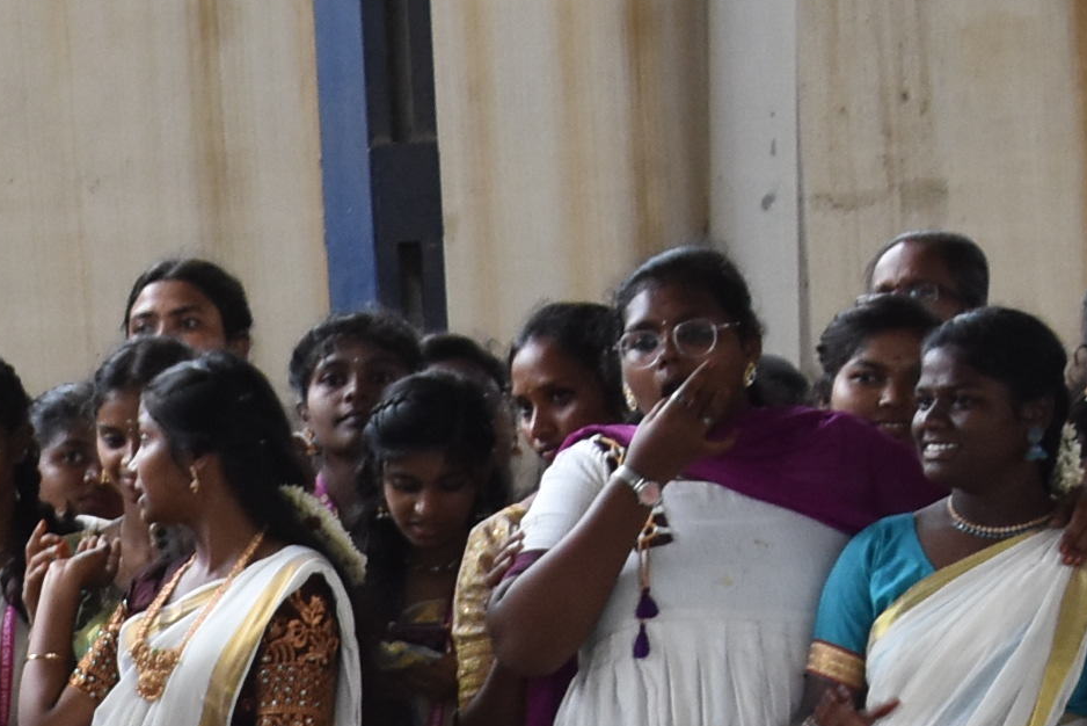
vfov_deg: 4.5
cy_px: 1166
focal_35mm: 302
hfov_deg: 6.6
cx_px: -1081
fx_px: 9121
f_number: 7.1
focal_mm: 42
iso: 800
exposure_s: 1/200
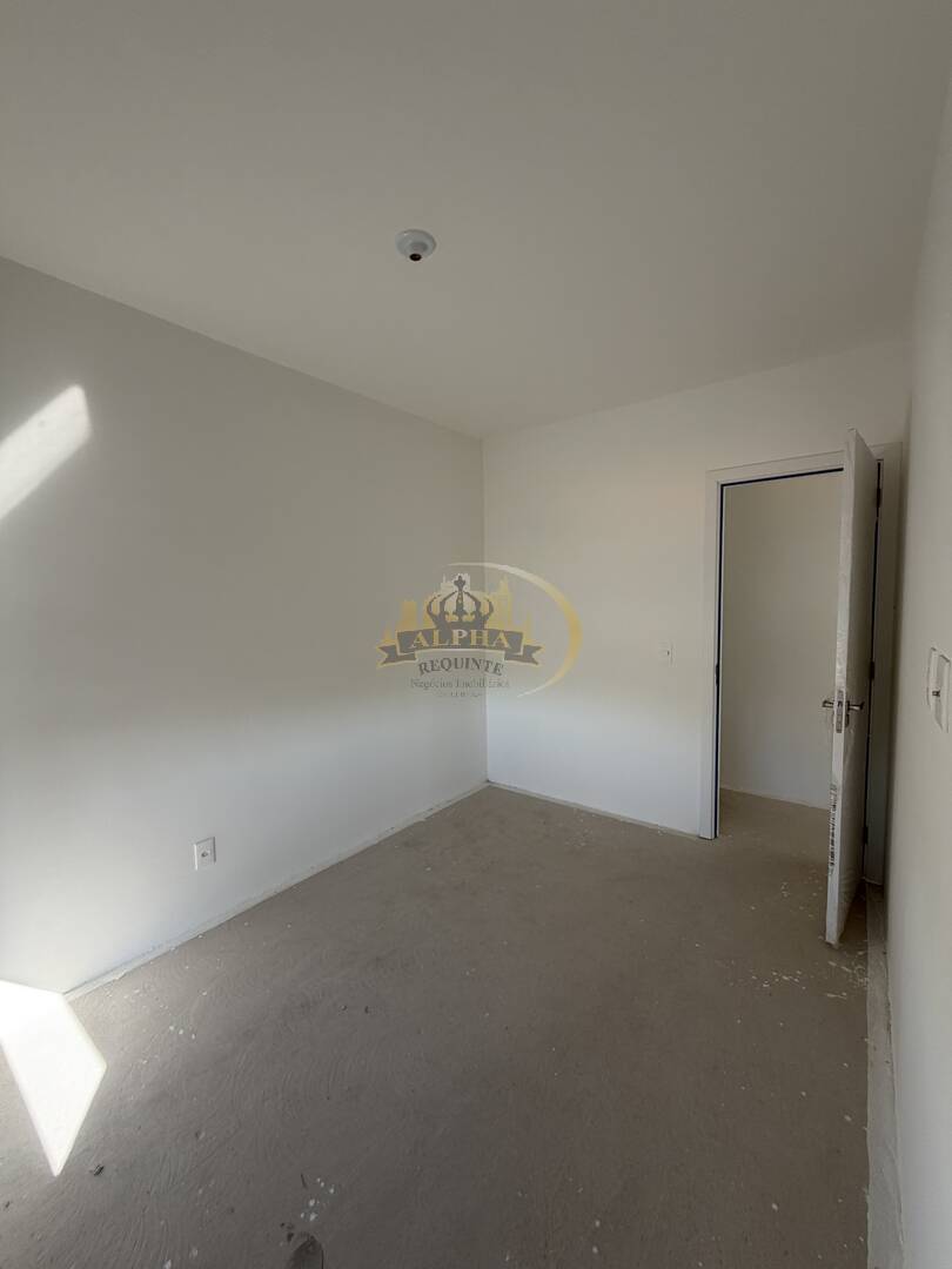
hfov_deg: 85.7
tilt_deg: -4.9
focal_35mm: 14
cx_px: 476
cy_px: 634
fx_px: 513
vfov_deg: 102.1
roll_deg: +0.9
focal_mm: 2.22
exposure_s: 1/121
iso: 64
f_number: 2.2
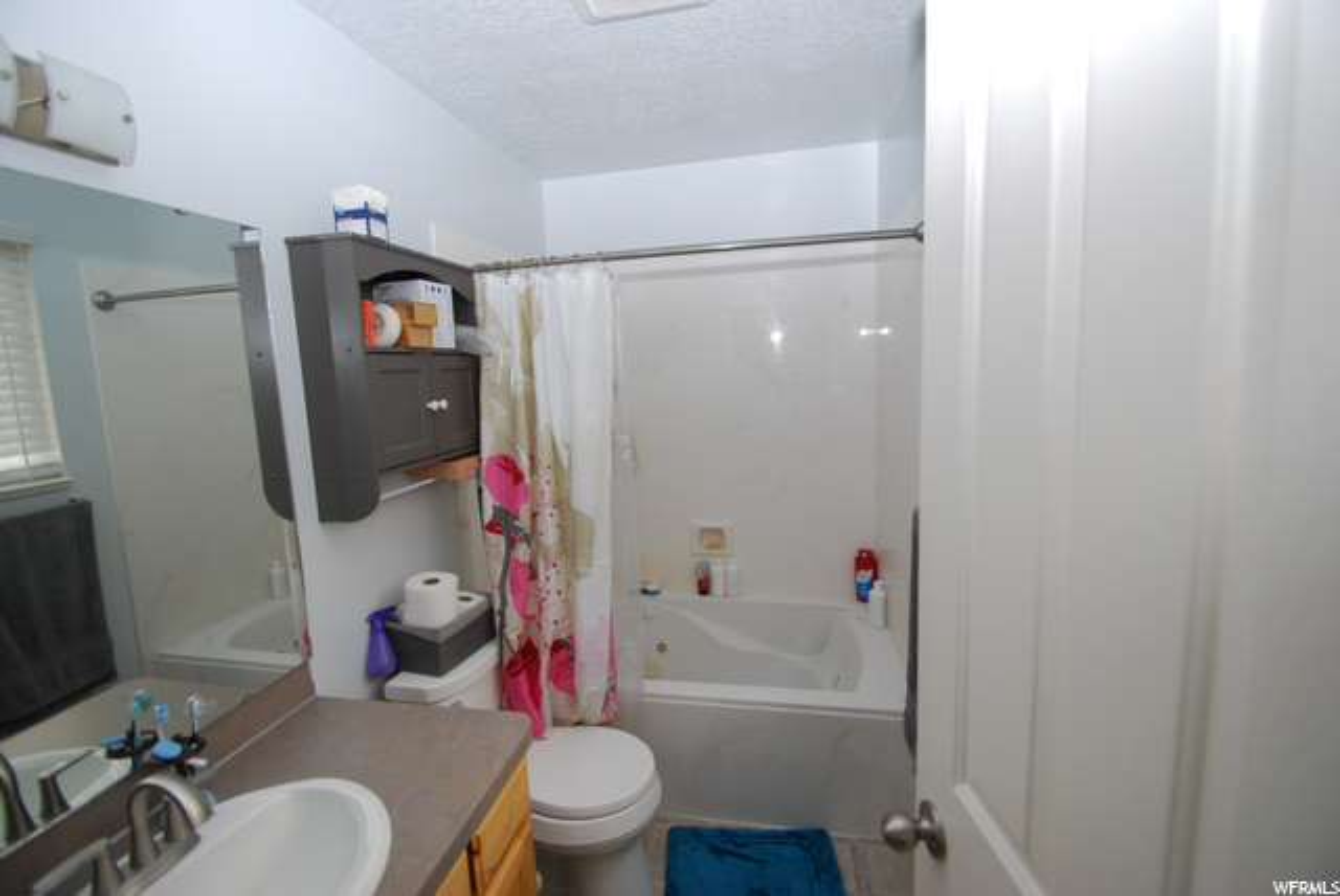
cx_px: 670
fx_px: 559
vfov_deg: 77.4
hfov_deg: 100.3
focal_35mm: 15
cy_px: 448
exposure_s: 1/60
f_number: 4
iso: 200
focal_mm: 10
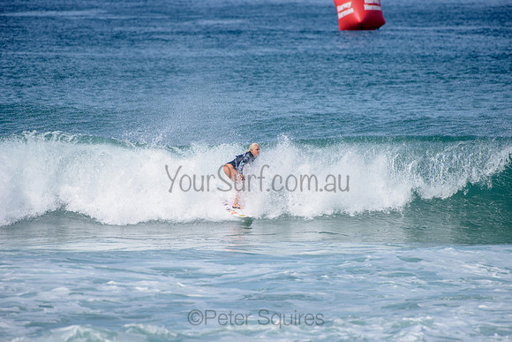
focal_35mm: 500
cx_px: 256
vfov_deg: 2.8
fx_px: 7112
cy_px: 171
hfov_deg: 4.1
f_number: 6.3
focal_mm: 500
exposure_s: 1/2500
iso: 250
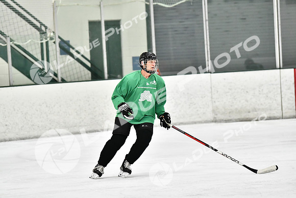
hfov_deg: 11.0
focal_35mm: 188
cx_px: 148
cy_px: 99
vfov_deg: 7.3
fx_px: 1542
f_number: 2.8
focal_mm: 125
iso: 5000
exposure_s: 1/1250
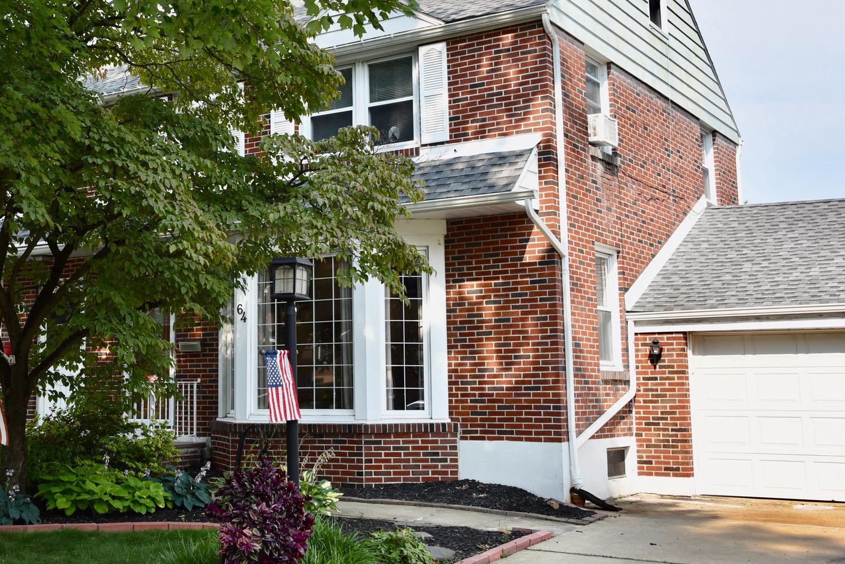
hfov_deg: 38.5
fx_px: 1198
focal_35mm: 51
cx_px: 298
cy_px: 201
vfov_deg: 26.4
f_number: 7.1
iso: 100
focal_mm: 35
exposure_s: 1/200
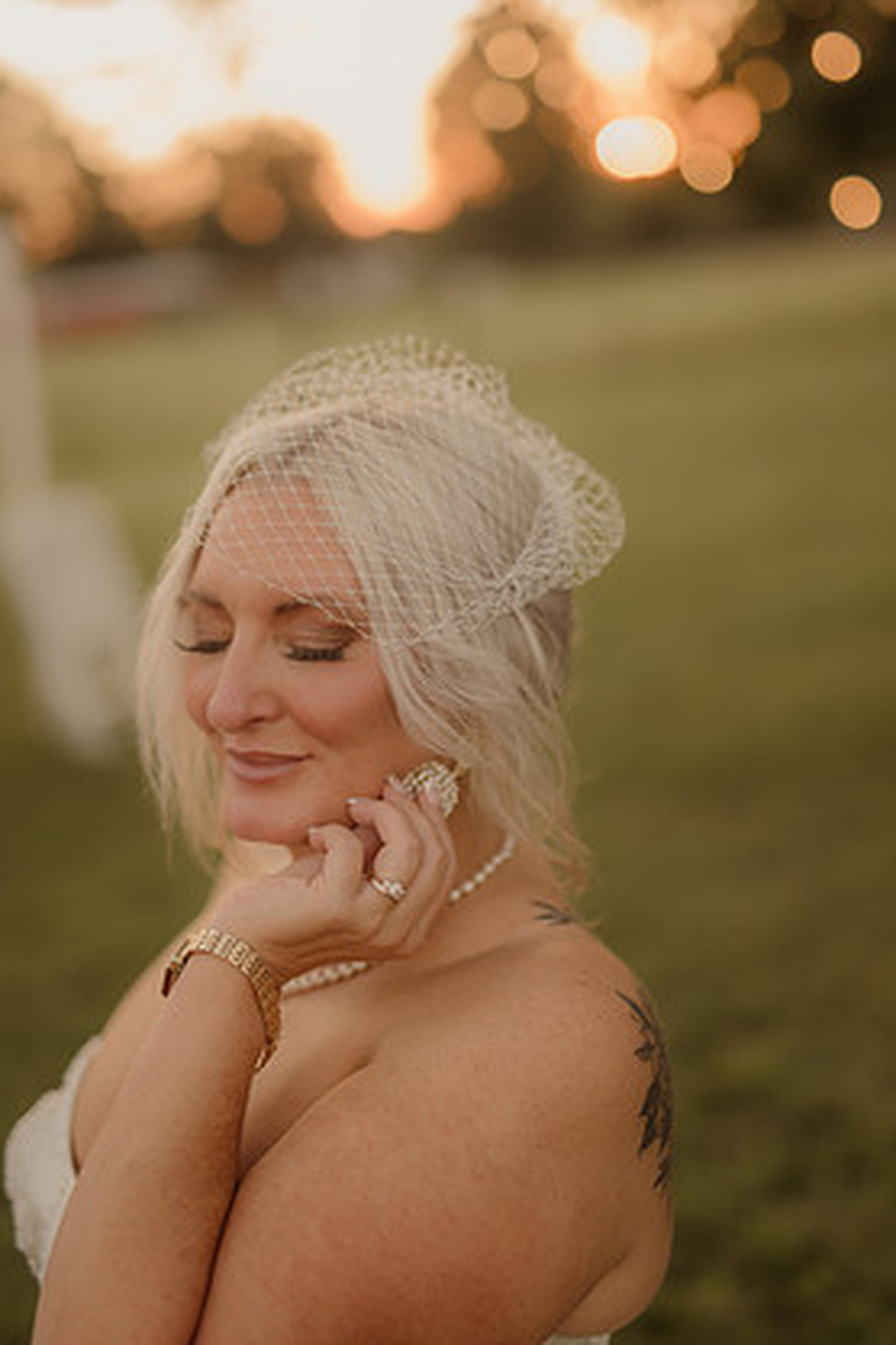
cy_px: 661
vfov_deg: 36.9
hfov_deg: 25.1
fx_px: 2016
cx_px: 438
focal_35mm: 54
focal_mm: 50
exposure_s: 1/320
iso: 200
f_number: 2.8
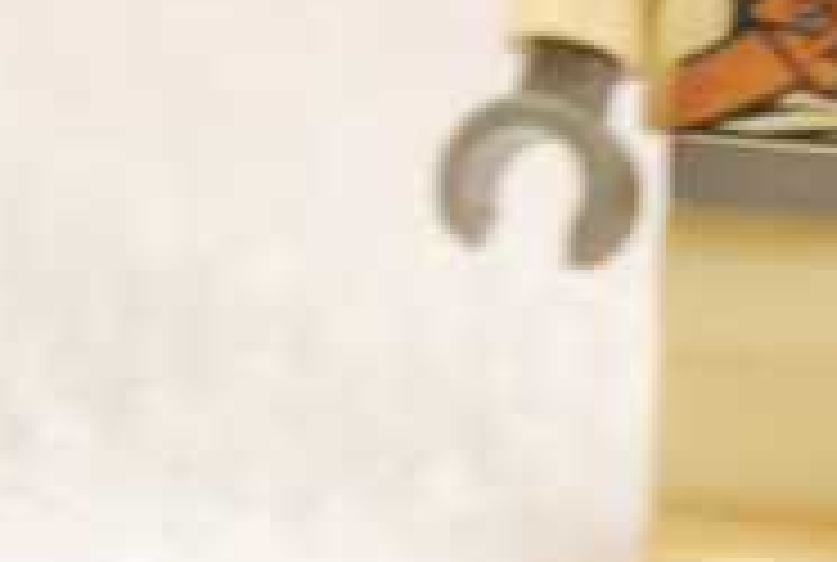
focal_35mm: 1288
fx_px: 30018
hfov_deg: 1.6
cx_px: 1026
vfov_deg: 1.1
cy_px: 108
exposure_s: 1/20
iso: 800
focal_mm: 200
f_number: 7.1
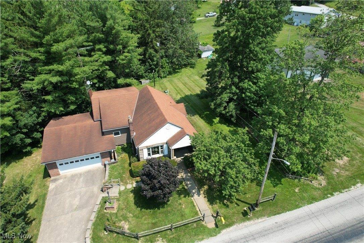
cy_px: 122
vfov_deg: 57.2
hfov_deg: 78.6
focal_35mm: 22
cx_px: 182
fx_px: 222
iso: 100
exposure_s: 1/1250
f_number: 2.8
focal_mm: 8.38
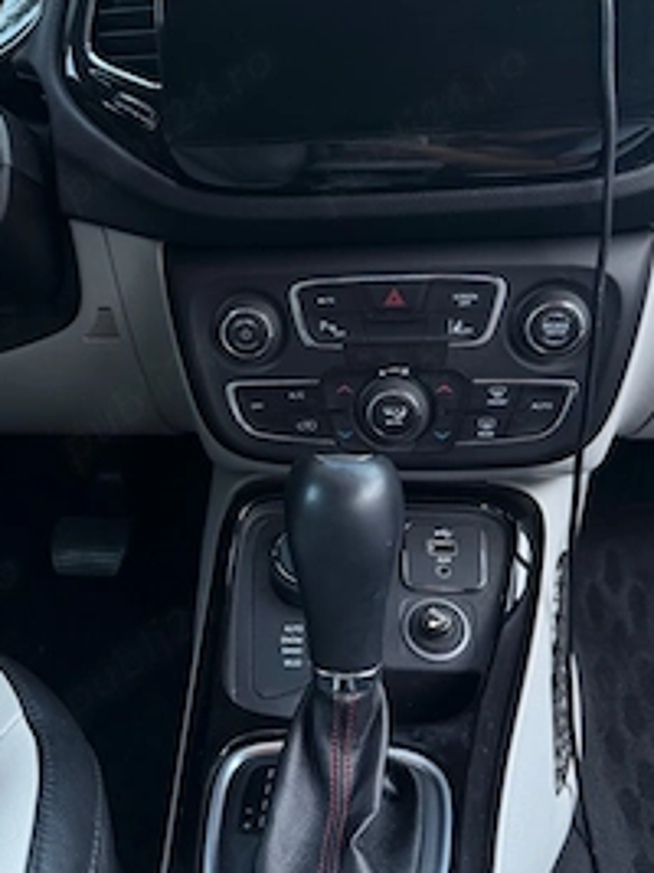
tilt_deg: -25.4
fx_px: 908
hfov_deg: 39.3
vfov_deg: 51.4
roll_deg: -0.3
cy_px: 422
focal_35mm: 36
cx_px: 232
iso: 200
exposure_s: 1/104
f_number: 1.78
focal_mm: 6.76
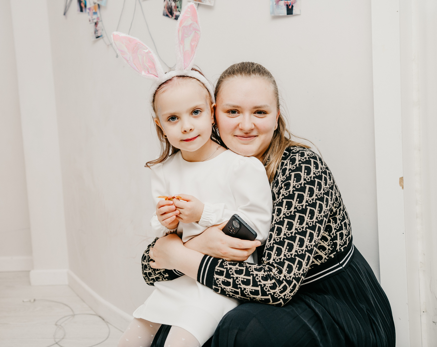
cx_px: 175
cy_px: 151
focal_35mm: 61
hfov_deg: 31.1
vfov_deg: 25.0
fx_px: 783
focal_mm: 48
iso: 250
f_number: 4
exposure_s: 1/160
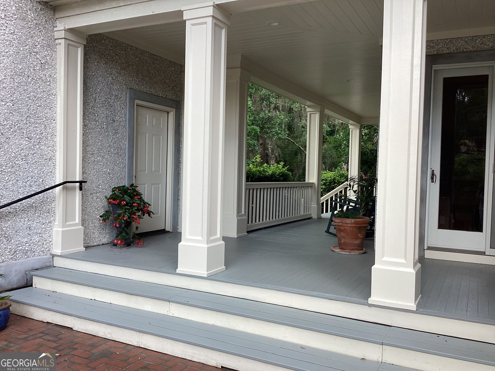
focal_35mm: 31
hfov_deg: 58.4
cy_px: 186
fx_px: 443
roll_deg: -1.2
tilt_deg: -3.0
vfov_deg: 45.4
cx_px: 248
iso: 25
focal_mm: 3.3
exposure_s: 1/120
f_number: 2.4
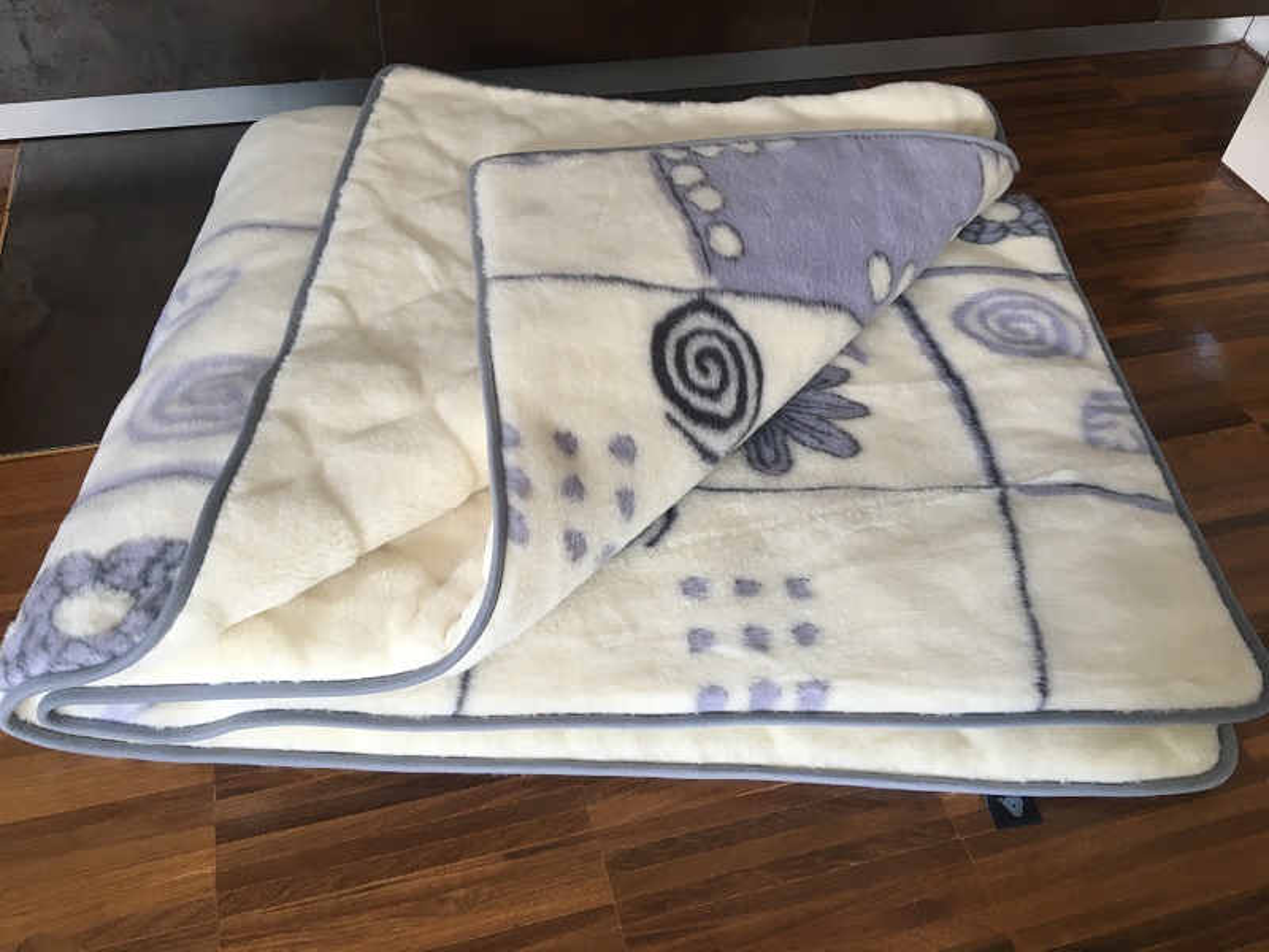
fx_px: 1063
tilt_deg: -48.2
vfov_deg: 48.2
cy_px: 476
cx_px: 634
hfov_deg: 61.7
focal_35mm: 29
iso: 80
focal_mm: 4.15
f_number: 2.2
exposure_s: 1/33
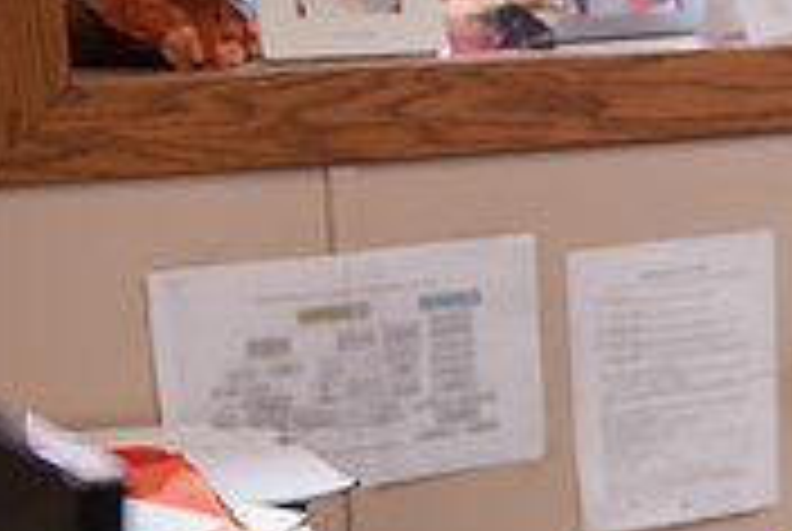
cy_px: 605
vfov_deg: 10.8
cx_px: 990
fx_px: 2755
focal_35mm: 125
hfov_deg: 15.7
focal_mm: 38
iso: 800
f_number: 3.2
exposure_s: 1/125
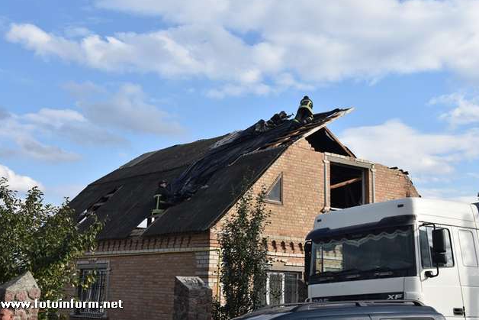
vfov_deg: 26.0
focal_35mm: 52
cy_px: 158
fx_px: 692
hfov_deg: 38.2
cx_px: 241
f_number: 9
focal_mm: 34
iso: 200
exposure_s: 1/320
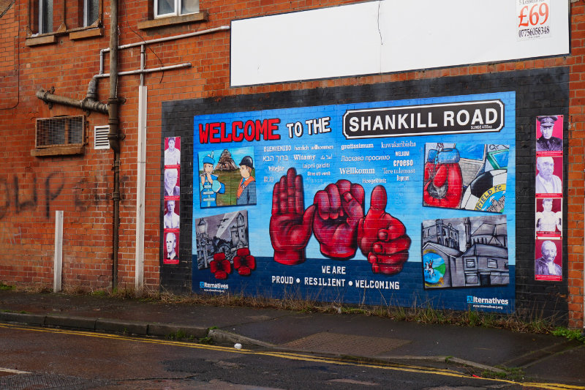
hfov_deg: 30.5
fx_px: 1072
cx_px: 292
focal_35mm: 66
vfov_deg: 20.6
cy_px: 195
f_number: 6.3
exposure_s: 1/80
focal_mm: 44
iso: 100
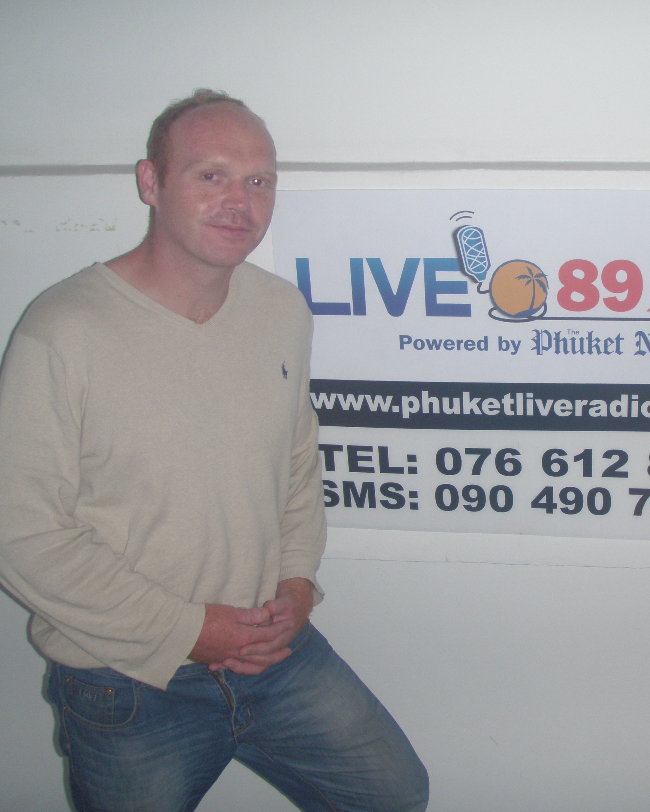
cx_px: 546
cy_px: 406
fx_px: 1202
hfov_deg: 29.4
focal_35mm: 50
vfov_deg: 37.3
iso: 100
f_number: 3.5
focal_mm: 6.7
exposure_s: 1/30
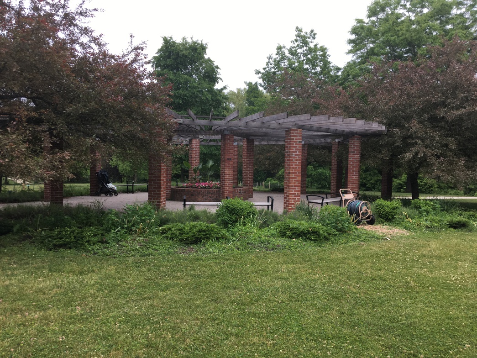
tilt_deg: -1.2
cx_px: 238
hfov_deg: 61.7
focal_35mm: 29
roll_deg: -1.0
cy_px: 179
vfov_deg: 48.2
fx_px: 400
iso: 32
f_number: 2.2
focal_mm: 4.15
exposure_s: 1/120
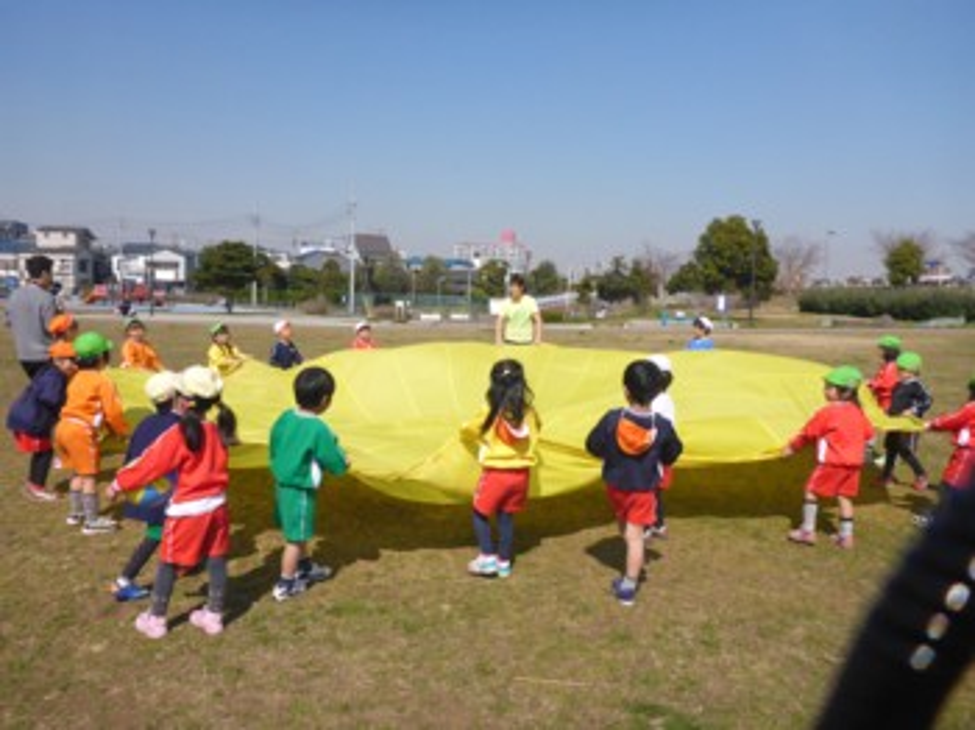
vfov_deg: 49.7
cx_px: 488
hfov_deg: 63.5
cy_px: 365
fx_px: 788
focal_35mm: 28
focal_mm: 4.9
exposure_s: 1/500
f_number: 10
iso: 320
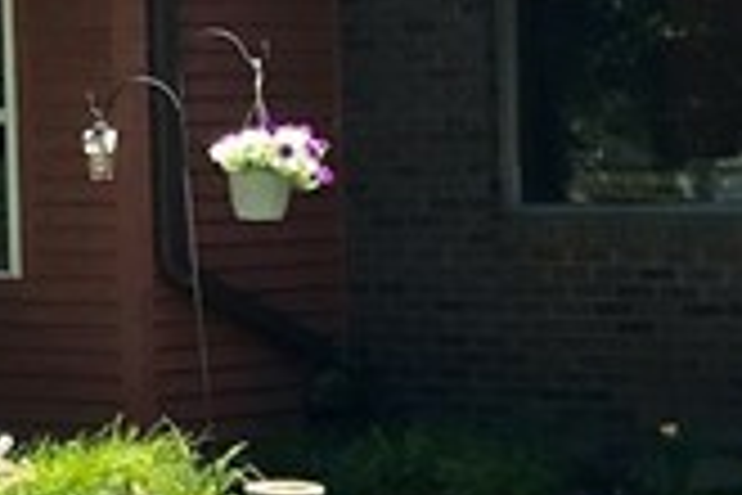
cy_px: 130
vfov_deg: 7.6
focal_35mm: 181
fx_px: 3730
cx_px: -135
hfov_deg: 11.2
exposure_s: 1/760
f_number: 1.8
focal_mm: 3.99
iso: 20
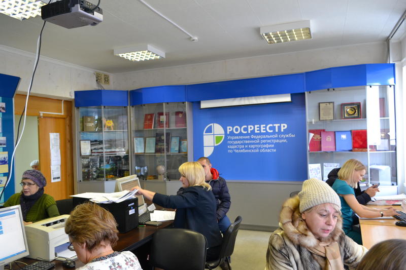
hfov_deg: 67.4
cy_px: 135
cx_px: 203
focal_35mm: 27
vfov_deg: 47.9
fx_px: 304
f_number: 5
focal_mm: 18
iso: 640
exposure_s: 1/30
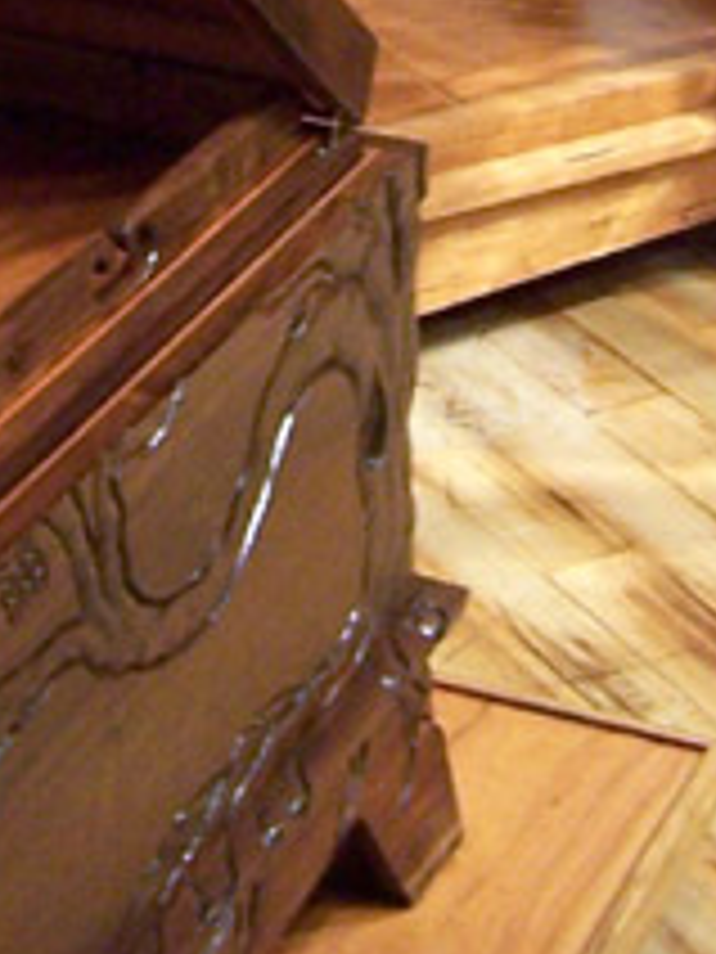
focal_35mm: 129
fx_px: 3558
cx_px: 185
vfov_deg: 14.0
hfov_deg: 11.5
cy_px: -596
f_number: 3.4
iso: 140
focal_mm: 5.5
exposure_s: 1/10
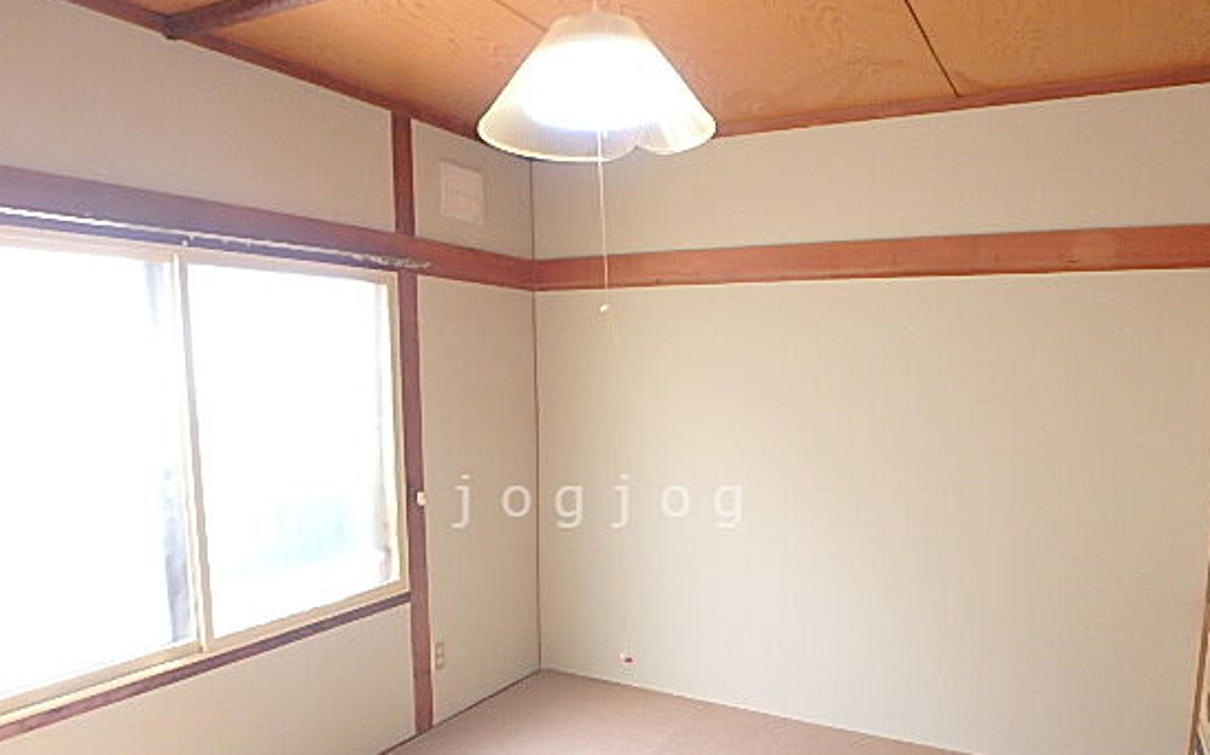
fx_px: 857
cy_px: 501
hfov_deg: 70.4
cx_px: 603
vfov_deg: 46.8
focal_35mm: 26
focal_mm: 3.7
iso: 250
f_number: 3.5
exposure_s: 1/30
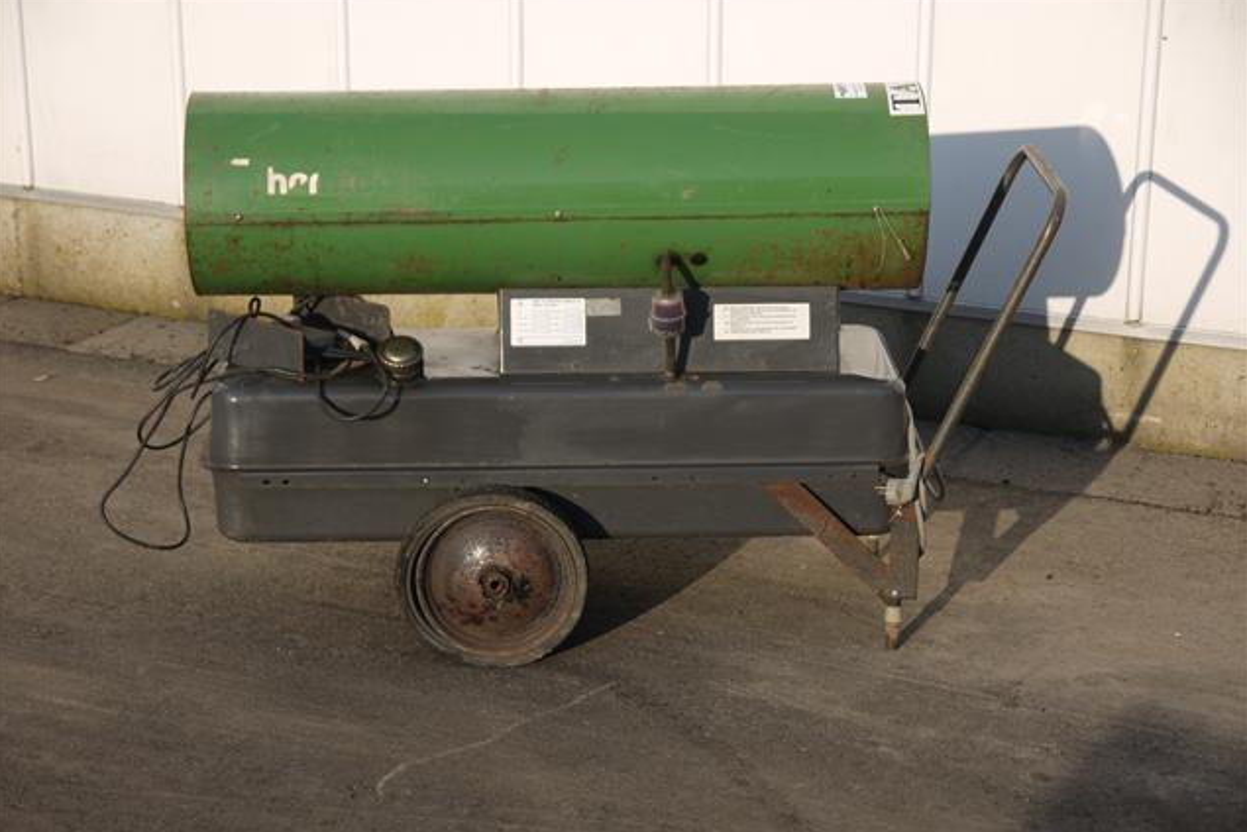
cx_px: 621
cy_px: 459
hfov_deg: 23.1
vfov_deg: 15.5
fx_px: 3049
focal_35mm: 88
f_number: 5.6
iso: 100
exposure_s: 1/500
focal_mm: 42
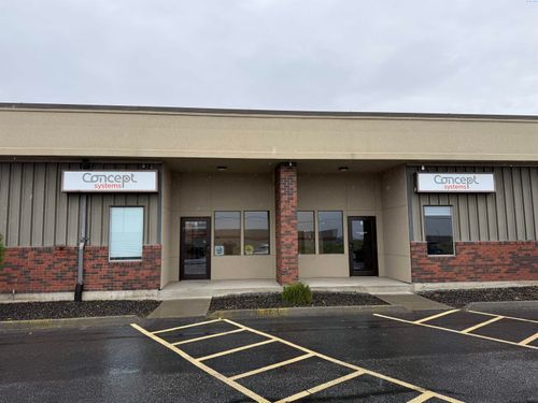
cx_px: 269
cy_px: 202
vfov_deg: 56.8
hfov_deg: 71.6
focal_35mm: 24
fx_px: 373
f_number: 1.78
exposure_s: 1/1091
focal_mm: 6.76
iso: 80
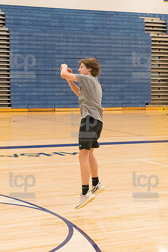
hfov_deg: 16.2
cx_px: 84
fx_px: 589
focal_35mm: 84
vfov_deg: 24.2
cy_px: 126
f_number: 5.6
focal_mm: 56
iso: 10000
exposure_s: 1/400
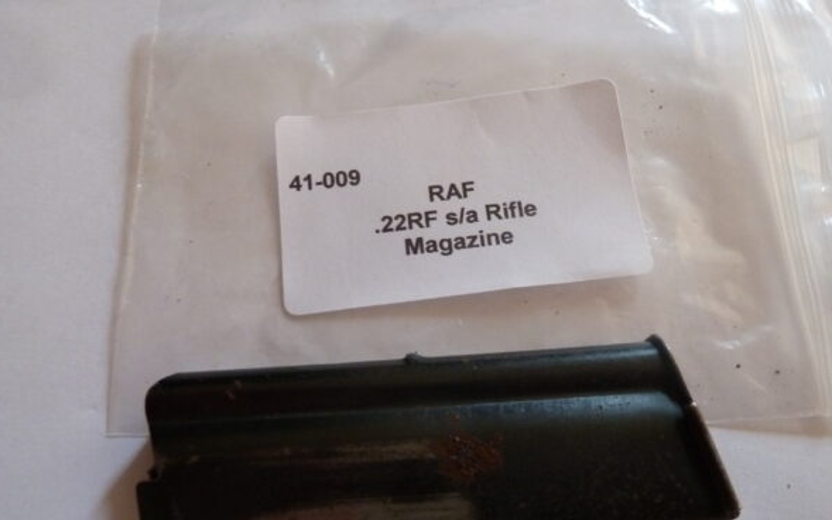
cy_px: 307
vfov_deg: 45.8
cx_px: 410
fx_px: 612
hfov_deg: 68.4
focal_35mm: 27
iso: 400
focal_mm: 4.1
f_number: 3.3
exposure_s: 1/25
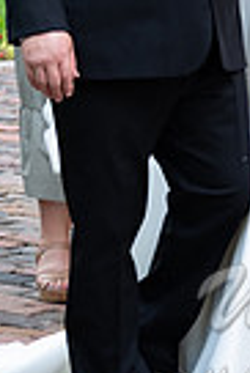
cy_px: -176
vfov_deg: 7.3
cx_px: 393
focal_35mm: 277
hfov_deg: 4.9
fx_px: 2878
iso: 250
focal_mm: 56.3
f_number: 3.2
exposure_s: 1/200
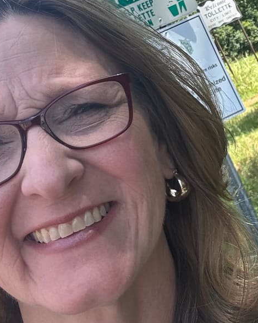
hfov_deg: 19.1
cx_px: 183
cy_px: 37
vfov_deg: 23.3
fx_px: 763
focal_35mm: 80
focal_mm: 2.69
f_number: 1.9
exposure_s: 1/326
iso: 25
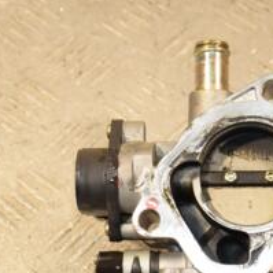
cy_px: 221
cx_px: 154
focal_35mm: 154
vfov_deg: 11.3
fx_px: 1374
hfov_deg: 11.3
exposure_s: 1/200
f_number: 6.3
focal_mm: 40
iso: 800
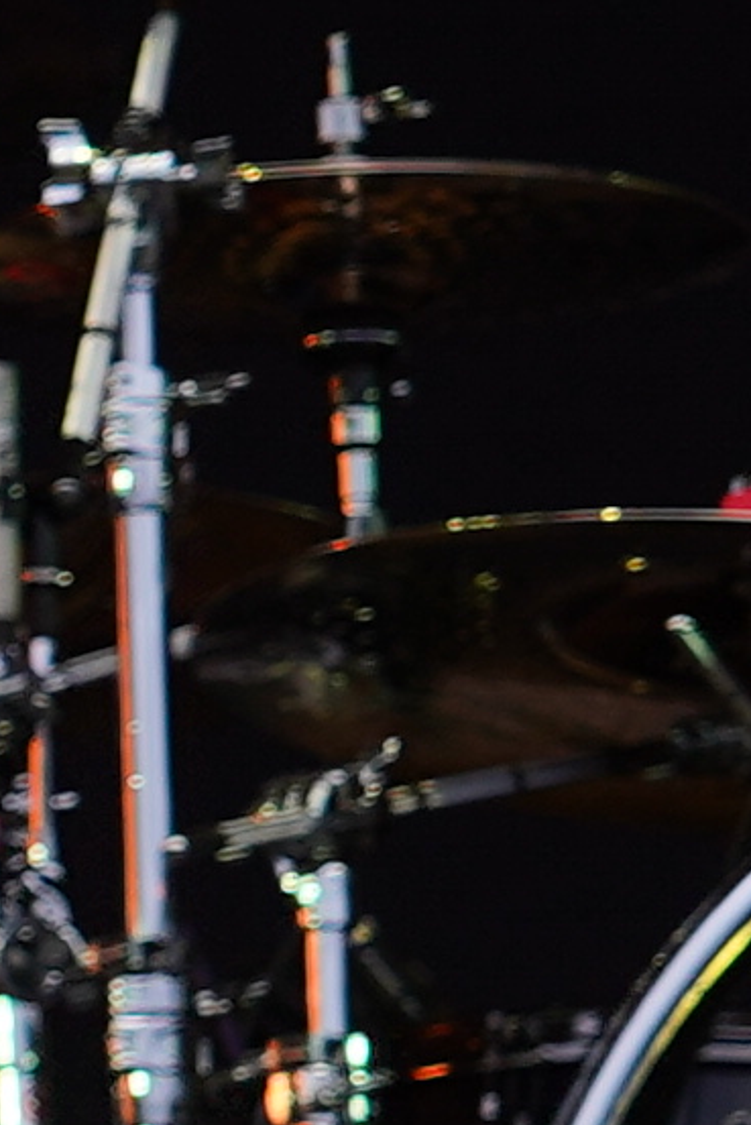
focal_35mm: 564
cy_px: 875
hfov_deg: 2.4
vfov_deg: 3.7
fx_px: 17636
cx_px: -2815
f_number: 4.5
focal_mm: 52
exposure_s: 1/80
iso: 100
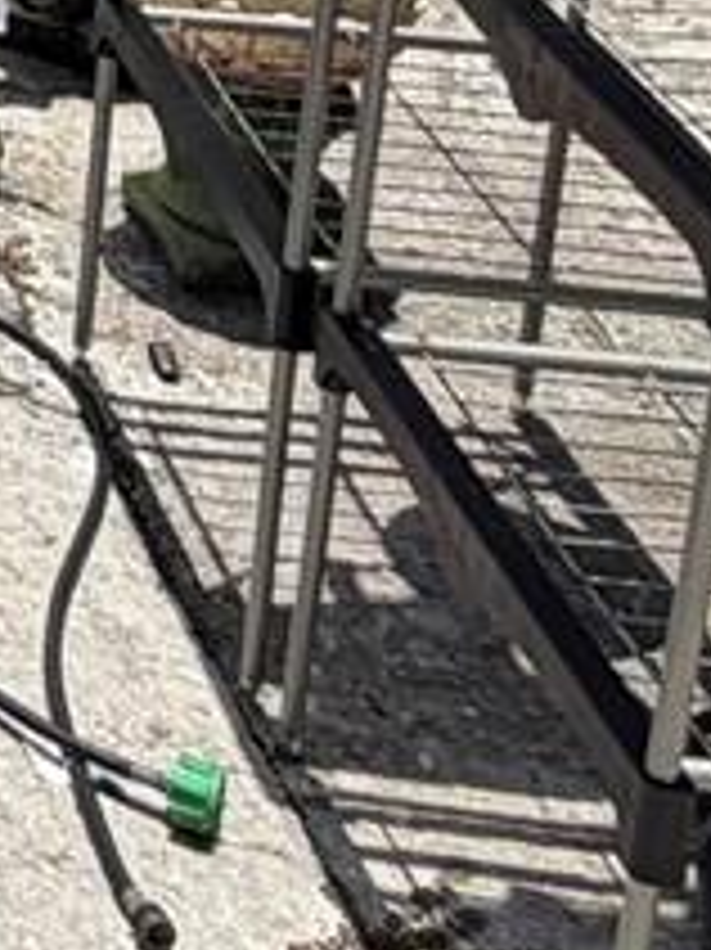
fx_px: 2906
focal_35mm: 106
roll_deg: +2.3
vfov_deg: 15.9
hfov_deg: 10.7
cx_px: -1274
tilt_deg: -12.5
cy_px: -729
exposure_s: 1/1050
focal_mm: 2.22
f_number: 2.2
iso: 20
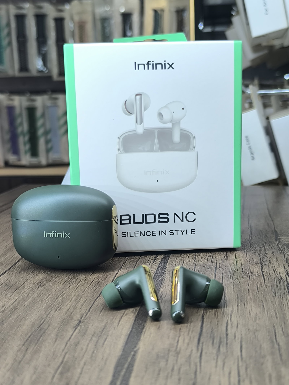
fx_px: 467
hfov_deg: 34.4
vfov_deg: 44.8
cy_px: 192
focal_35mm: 42
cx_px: 144
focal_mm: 6.14
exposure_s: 1/100
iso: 100
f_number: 1.65
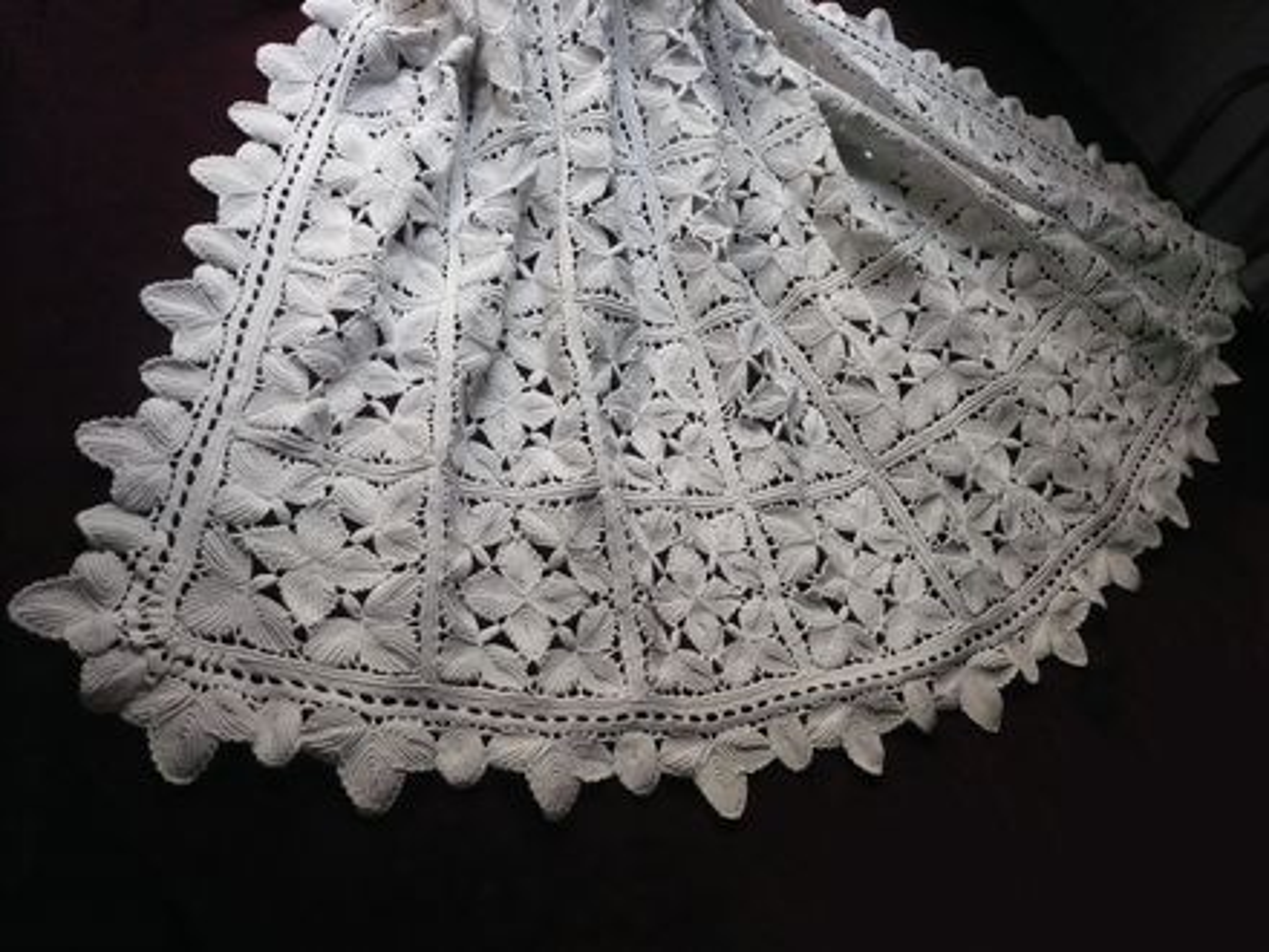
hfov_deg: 52.6
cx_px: 634
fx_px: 1283
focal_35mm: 35
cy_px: 476
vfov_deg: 40.7
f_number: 2.8
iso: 400
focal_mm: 5.8
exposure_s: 1/100
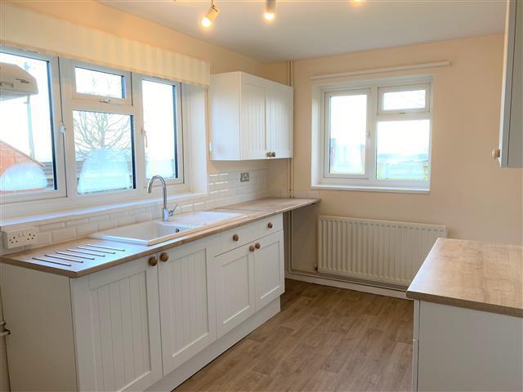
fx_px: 393
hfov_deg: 67.3
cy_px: 196
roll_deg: +0.8
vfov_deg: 53.1
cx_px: 262
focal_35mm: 26
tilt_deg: -6.6
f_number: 1.8
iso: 40
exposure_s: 1/100
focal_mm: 4.25
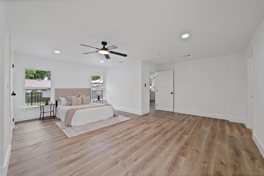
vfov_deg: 85.5
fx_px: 95
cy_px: 88
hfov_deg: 108.3
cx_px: 132
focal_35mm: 13
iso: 640
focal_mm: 13
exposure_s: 1/6
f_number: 9
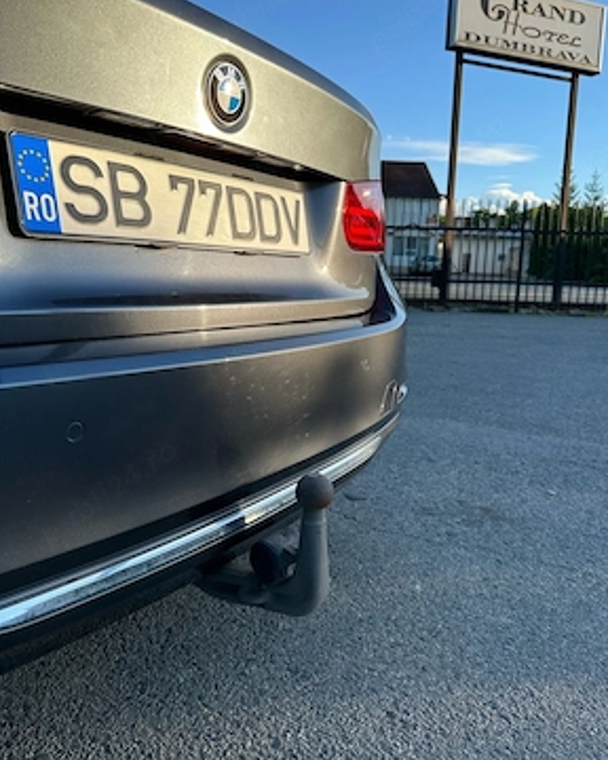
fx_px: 585
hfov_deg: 54.9
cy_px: 355
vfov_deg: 66.0
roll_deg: -3.7
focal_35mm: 26
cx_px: 315
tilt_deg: -6.7
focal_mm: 6.86
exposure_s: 1/1495
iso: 80
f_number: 1.78
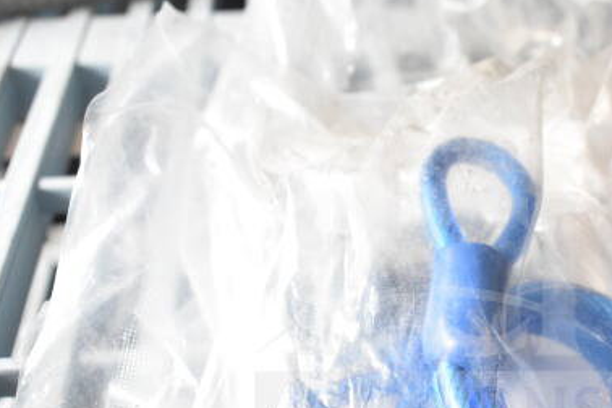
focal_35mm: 51
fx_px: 864
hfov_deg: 38.3
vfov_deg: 26.2
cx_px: 436
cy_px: 320
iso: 1600
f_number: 5.6
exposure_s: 1/125
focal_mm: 21
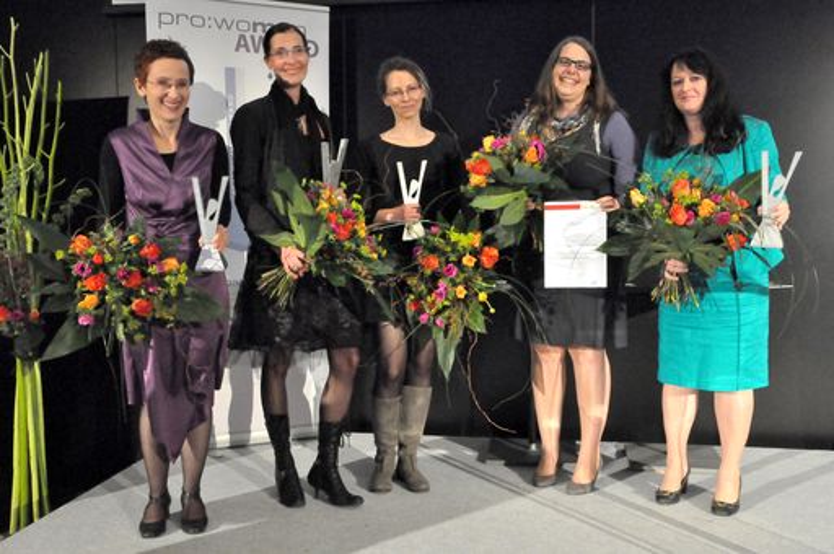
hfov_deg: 51.3
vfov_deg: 35.4
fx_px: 868
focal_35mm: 38
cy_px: 277
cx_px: 417
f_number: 10
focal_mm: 25
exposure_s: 1/60
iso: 6400
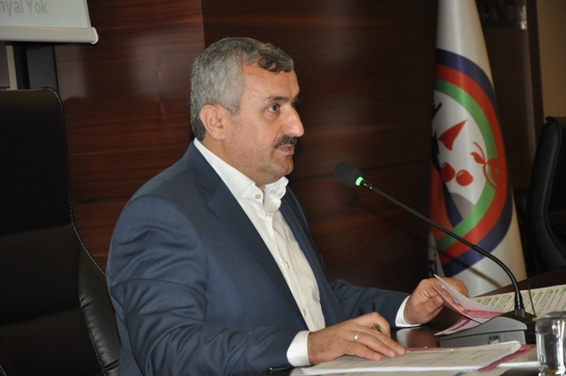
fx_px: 2120
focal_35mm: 135
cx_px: 283
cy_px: 188
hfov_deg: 15.2
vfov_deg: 10.1
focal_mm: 90
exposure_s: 1/60
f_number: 5.6
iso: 800
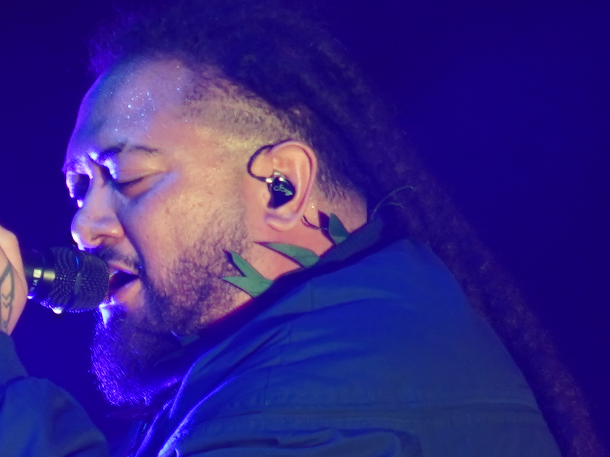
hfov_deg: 4.0
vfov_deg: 3.0
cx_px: 394
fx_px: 8651
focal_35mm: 491
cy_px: 513
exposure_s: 1/125
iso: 800
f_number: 4
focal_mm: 105
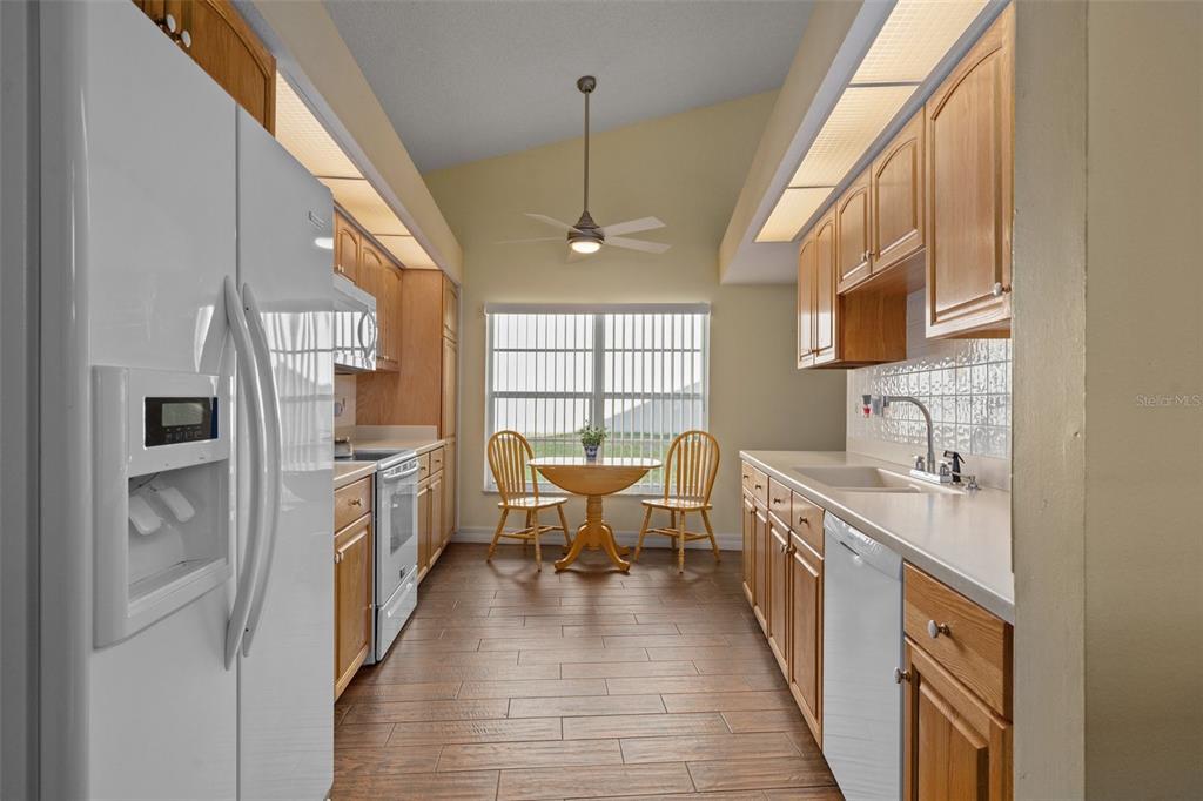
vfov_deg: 70.4
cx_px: 602
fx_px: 568
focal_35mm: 17
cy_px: 400
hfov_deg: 93.3
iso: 320
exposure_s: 1/40
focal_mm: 17
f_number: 8
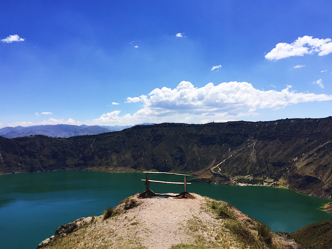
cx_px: 166
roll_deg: -2.3
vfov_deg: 48.2
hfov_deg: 61.7
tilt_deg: +1.9
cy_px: 124
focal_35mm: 29
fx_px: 278
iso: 32
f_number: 2.2
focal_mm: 4.15
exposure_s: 1/3597
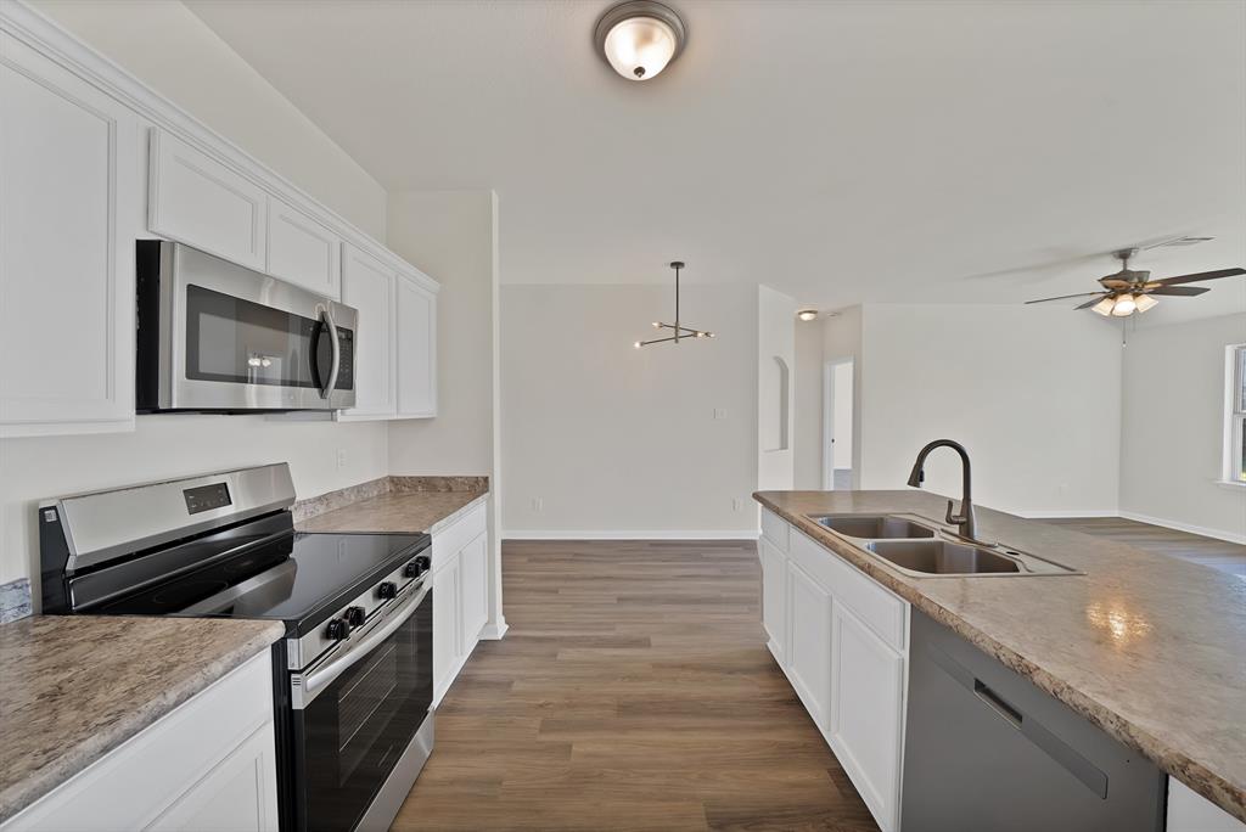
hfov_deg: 112.6
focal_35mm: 12
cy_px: 416
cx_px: 623
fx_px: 416
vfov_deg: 90.1
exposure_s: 1/4
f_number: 9
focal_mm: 12
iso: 640
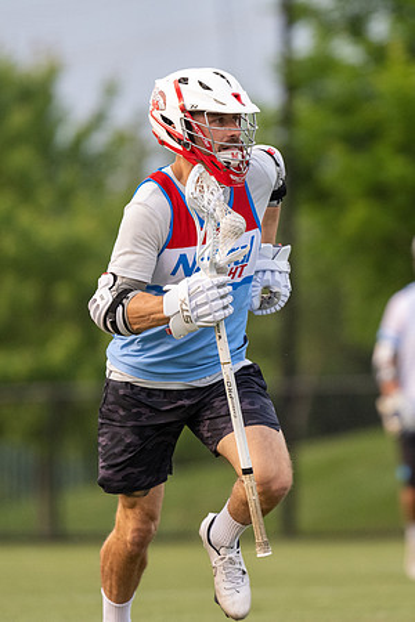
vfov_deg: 2.7
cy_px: 302
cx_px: 233
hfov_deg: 1.8
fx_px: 13349
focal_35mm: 772
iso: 2800
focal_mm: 500
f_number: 5.6
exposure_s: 1/1000
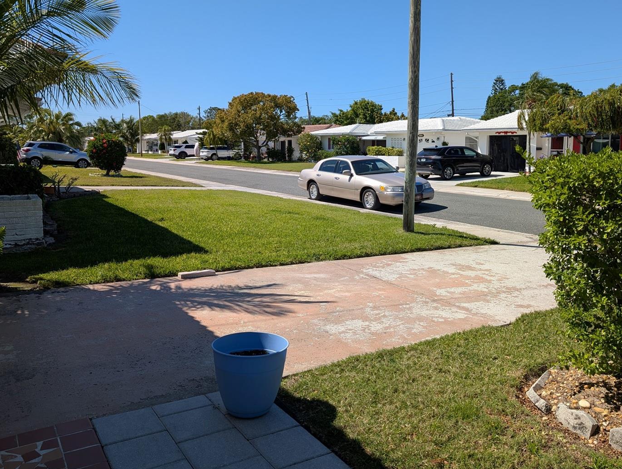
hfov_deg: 63.1
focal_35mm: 28
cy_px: 205
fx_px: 504
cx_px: 355
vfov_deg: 49.7
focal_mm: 6.9
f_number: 1.68
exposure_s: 1/1541
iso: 19
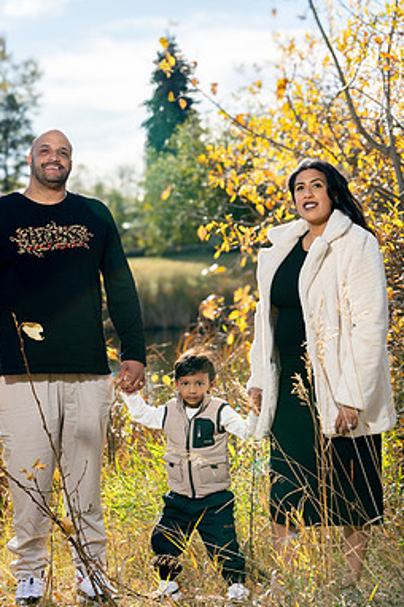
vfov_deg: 26.7
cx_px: 197
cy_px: 306
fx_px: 1282
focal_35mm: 76
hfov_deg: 17.9
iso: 125
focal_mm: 50
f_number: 4
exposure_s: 1/160
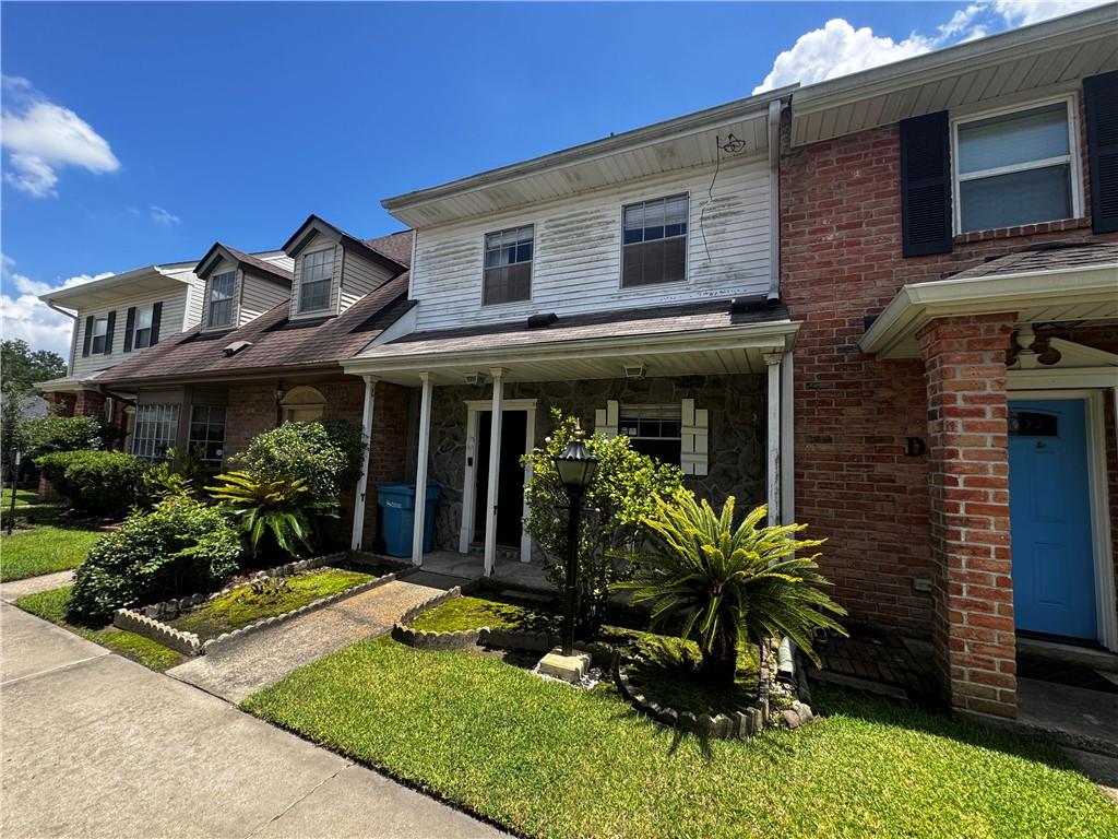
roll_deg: -2.6
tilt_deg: +3.9
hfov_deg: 102.1
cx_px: 559
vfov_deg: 85.7
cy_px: 420
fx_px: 452
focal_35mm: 14
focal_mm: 2.22
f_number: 2.2
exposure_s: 1/681
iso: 50
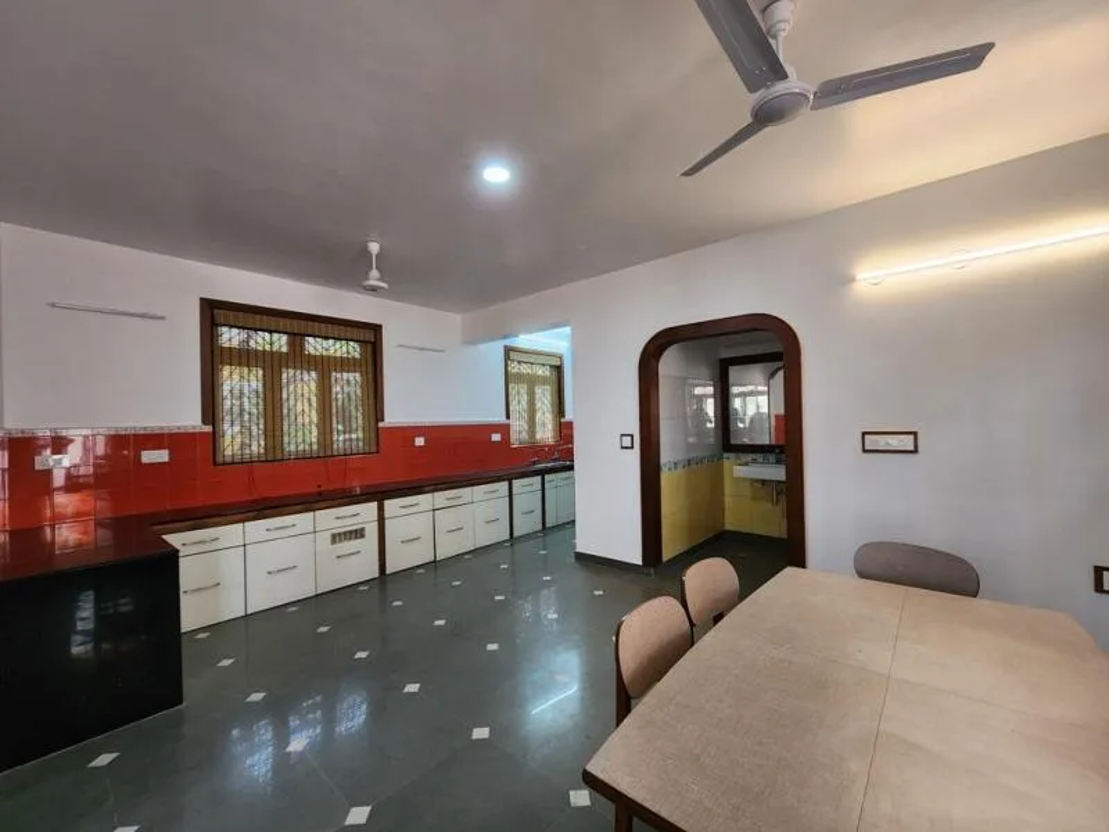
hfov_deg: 106.2
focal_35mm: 13
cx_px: 554
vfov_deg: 89.9
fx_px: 416
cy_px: 416
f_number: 2.2
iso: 200
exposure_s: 1/50
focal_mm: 2.2
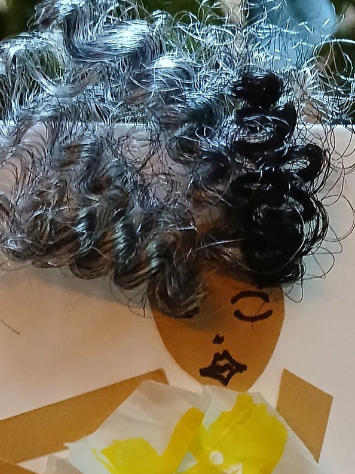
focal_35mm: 63
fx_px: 861
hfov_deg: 23.2
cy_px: 496
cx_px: 222
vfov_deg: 28.4
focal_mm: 3.98
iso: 800
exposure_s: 1/20
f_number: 1.8
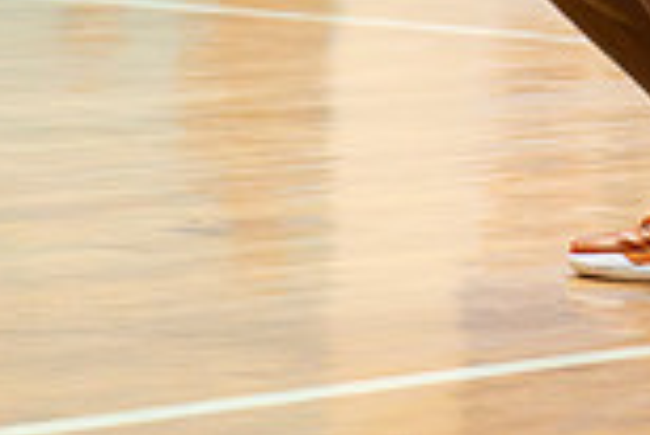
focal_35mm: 422
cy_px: -623
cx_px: 555
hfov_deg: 4.9
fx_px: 7626
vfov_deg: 3.2
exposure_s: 1/1250
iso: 10000
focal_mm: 70
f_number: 3.2
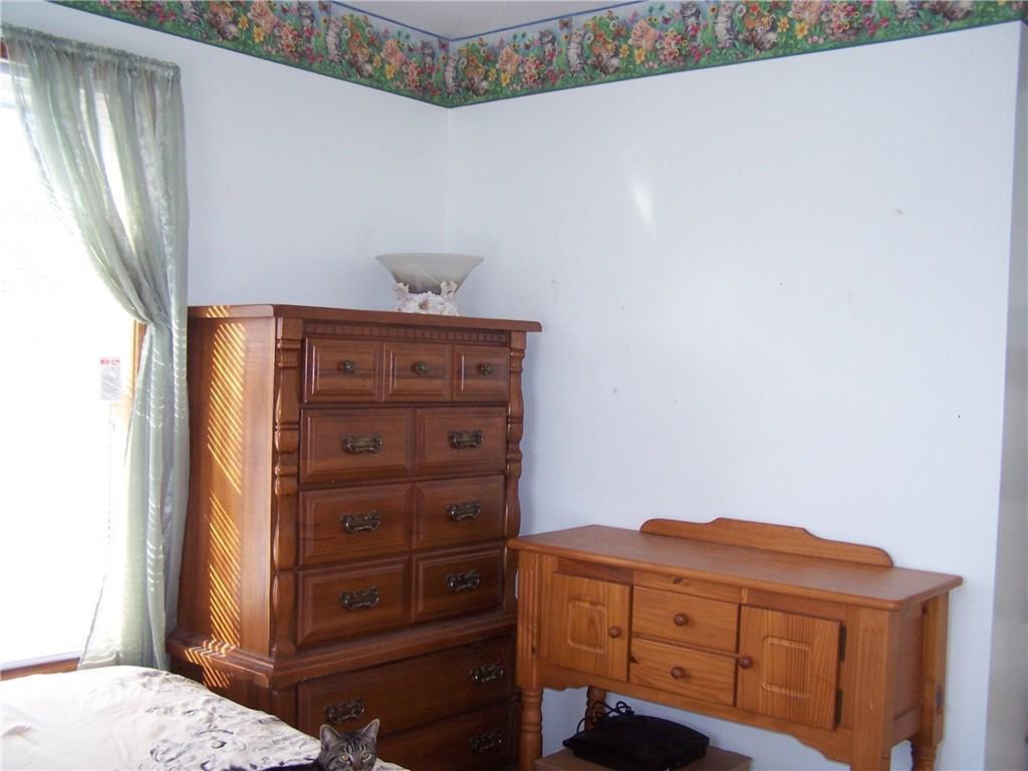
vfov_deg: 37.7
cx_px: 514
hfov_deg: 49.0
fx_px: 1128
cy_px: 386
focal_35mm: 38
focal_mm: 6.3
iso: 140
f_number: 2.8
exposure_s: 1/90
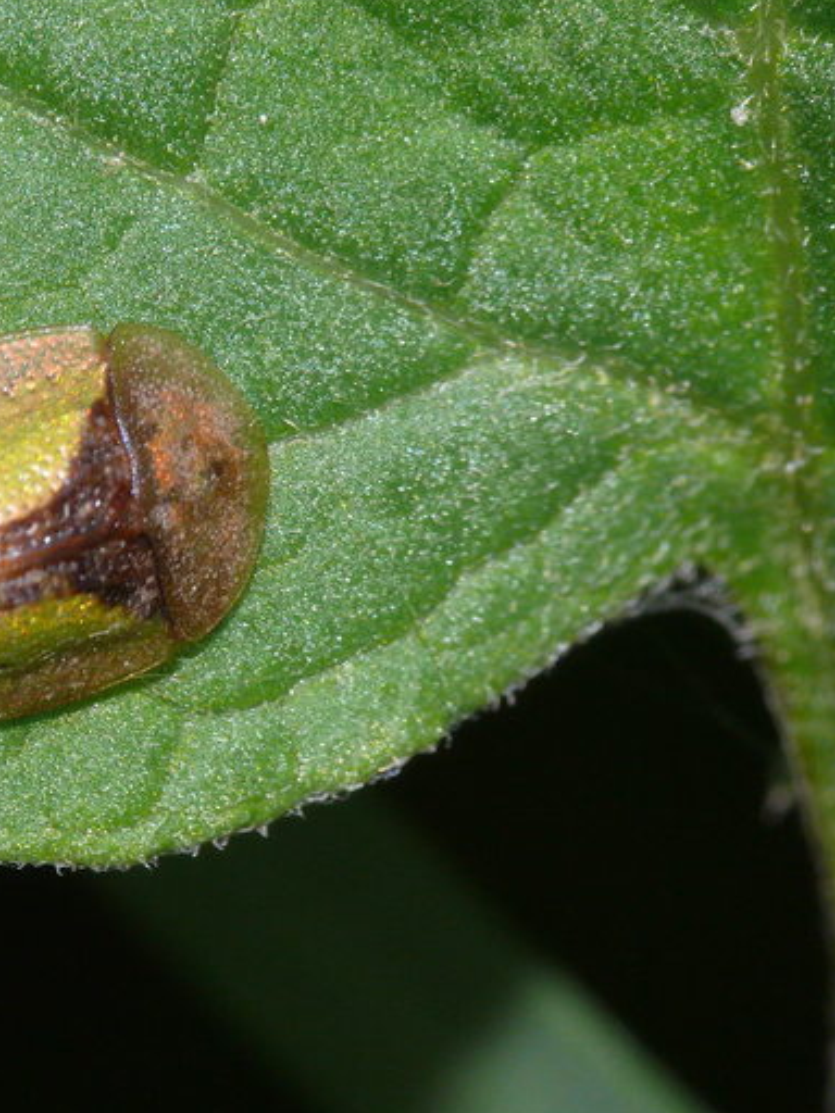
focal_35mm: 645
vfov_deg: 3.1
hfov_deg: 2.3
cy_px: 565
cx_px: 79
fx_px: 20745
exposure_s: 1/250
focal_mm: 81.8
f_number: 10
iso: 200
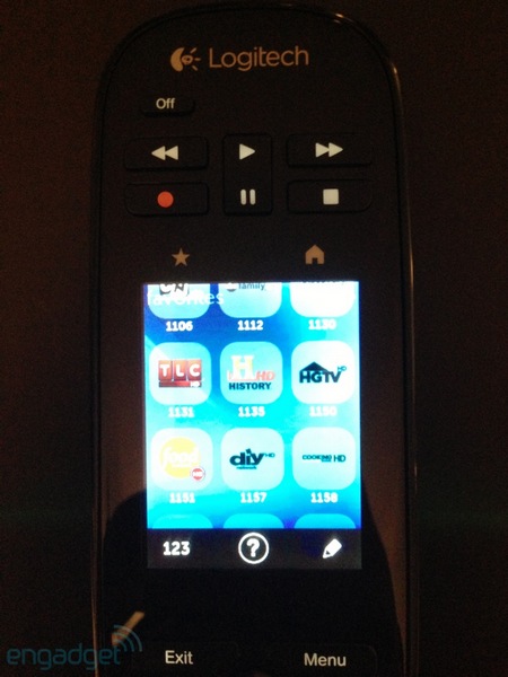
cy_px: 338
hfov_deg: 42.9
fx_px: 646
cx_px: 254
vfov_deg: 55.4
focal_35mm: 33
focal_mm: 4.13
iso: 400
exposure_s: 1/15
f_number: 2.4
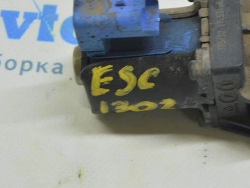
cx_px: 201
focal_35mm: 160
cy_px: 29
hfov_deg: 12.3
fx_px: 1156
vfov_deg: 9.3
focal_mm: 55
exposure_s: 1/20
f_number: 5.6
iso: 400
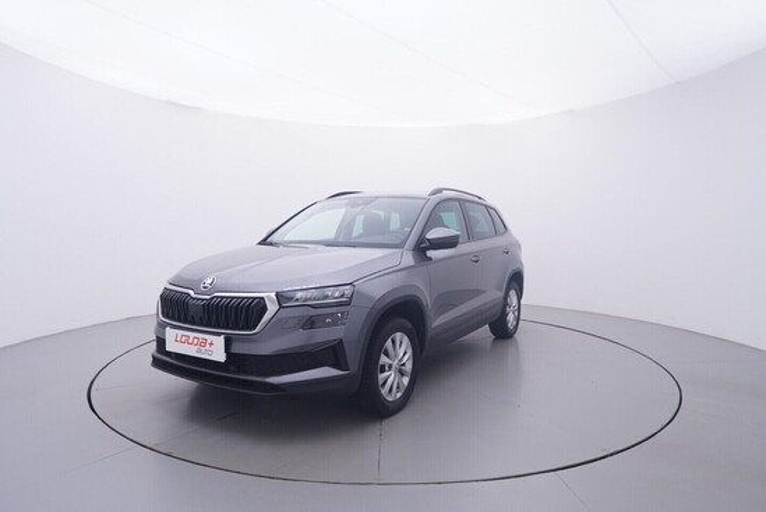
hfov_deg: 77.3
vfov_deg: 56.2
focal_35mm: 22
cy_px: 256
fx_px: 479
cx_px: 383
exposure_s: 1/80
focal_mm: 15
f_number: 5
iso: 200
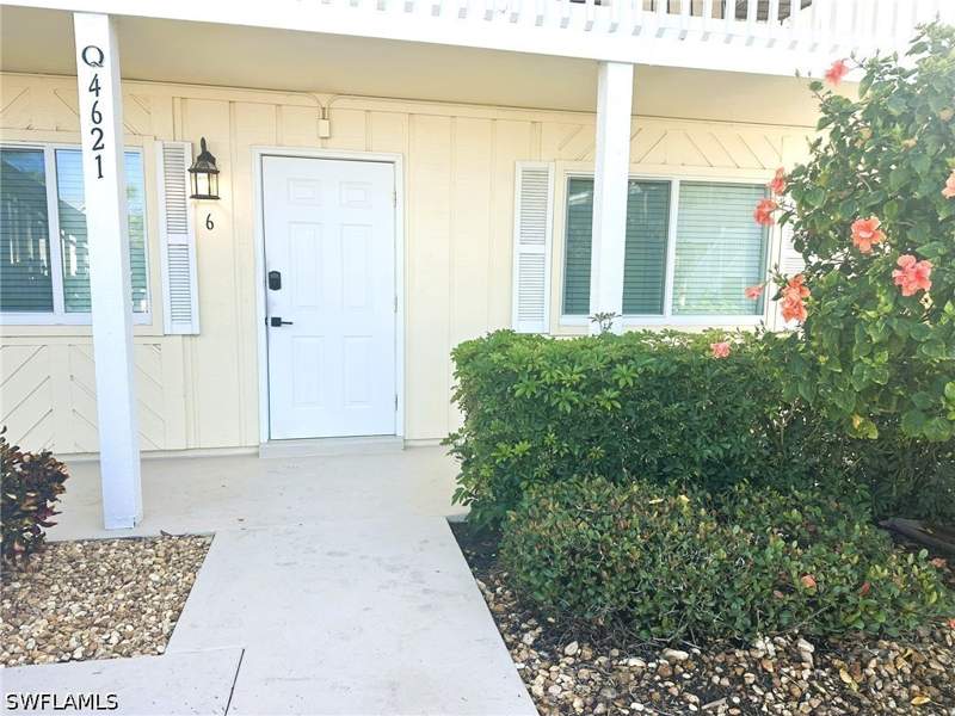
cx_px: 478
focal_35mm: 24
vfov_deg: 56.8
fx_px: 662
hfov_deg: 71.6
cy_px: 358
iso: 80
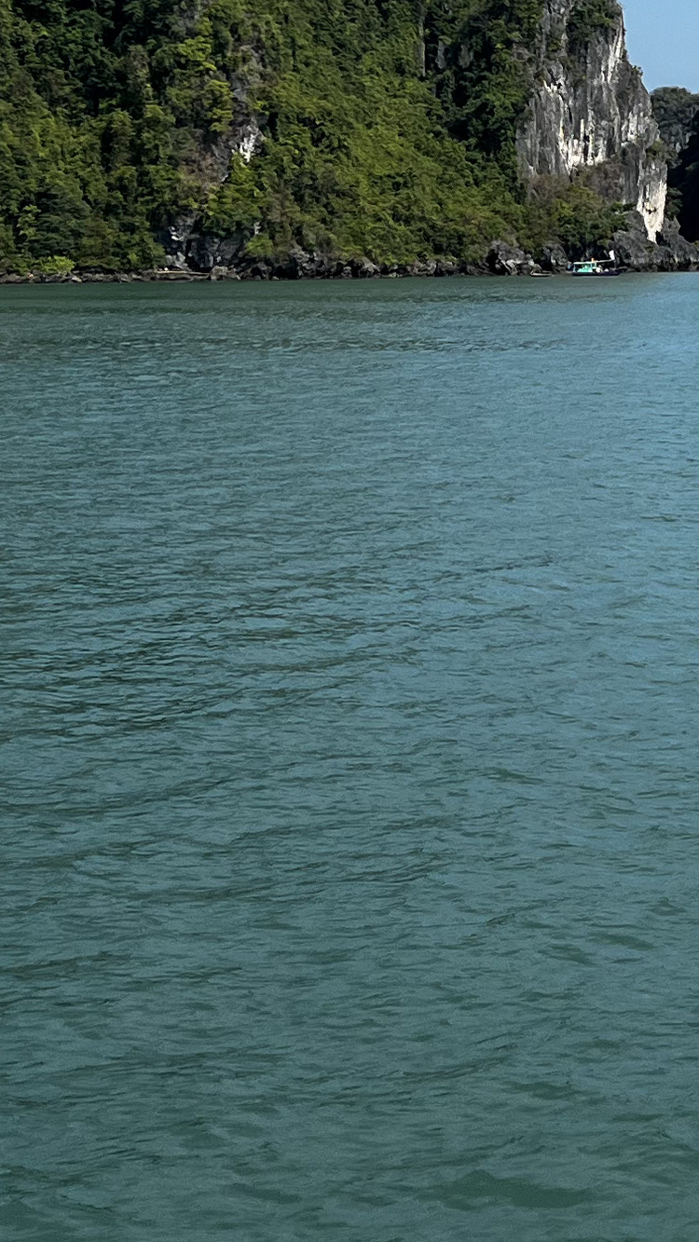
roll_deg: +1.1
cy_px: 191
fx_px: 2800
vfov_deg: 24.5
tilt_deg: +0.9
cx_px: 670
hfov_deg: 14.0
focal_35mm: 85
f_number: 1.5
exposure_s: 1/4831
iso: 50
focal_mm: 5.7
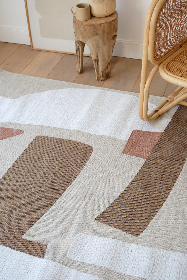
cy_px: 140
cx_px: 94
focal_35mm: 56
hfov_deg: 24.2
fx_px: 436
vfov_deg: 35.6
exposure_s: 1/2400
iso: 125
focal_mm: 37.6
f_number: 4
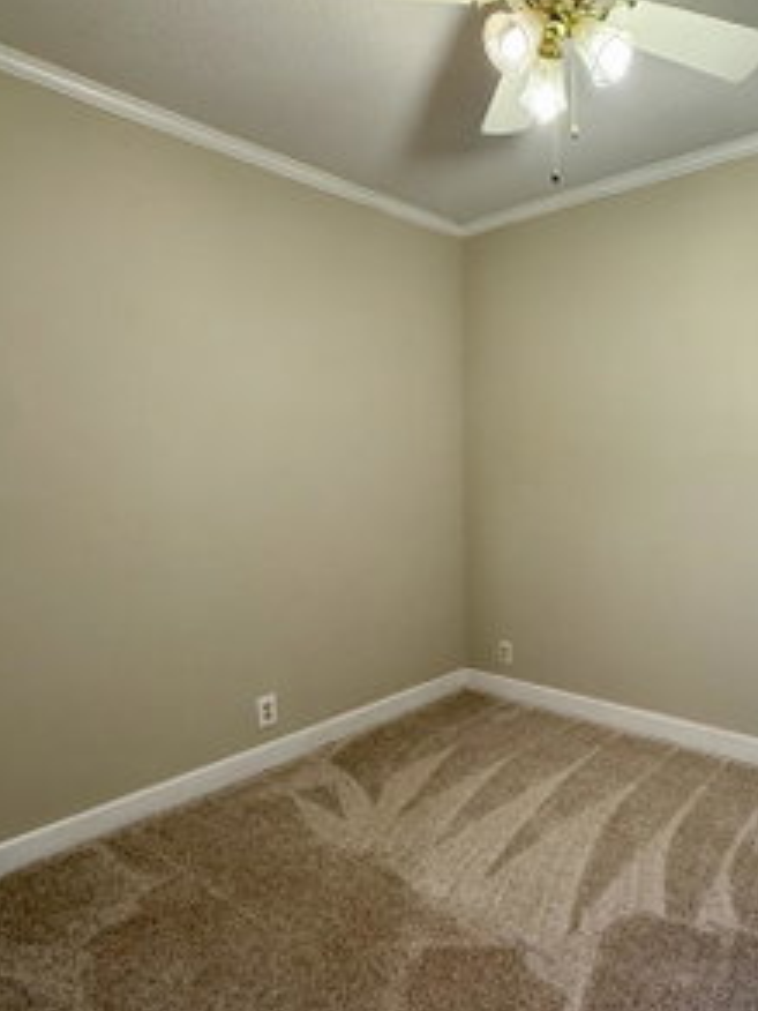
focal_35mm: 23
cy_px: 512
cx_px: 554
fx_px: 672
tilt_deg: -3.2
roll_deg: -0.3
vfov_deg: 73.9
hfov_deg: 56.4
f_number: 2.2
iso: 320
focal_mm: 2.22
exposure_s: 1/120
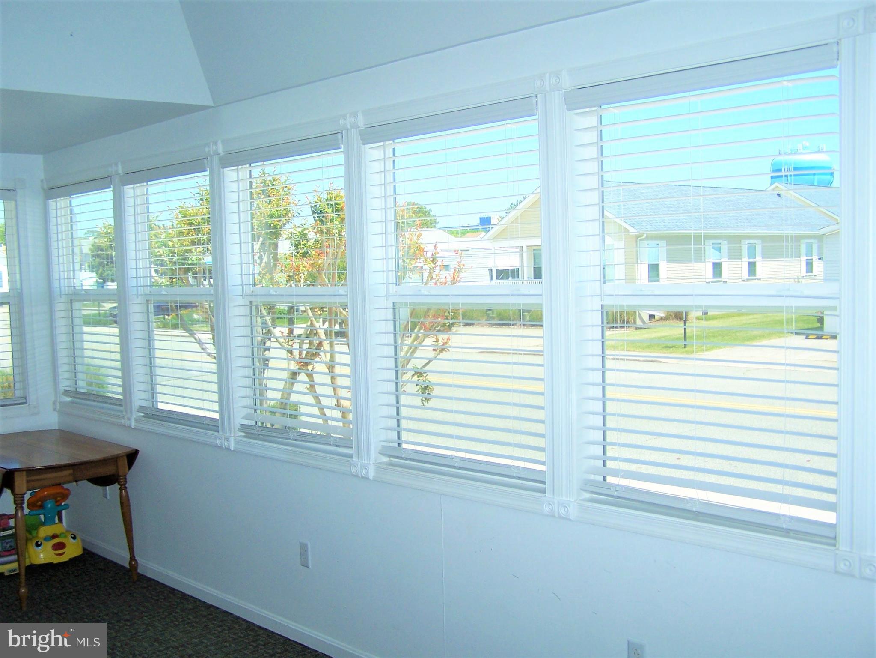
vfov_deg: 37.7
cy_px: 329
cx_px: 438
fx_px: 962
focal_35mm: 38
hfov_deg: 49.0
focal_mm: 6.3
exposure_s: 1/500
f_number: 2.8
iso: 80
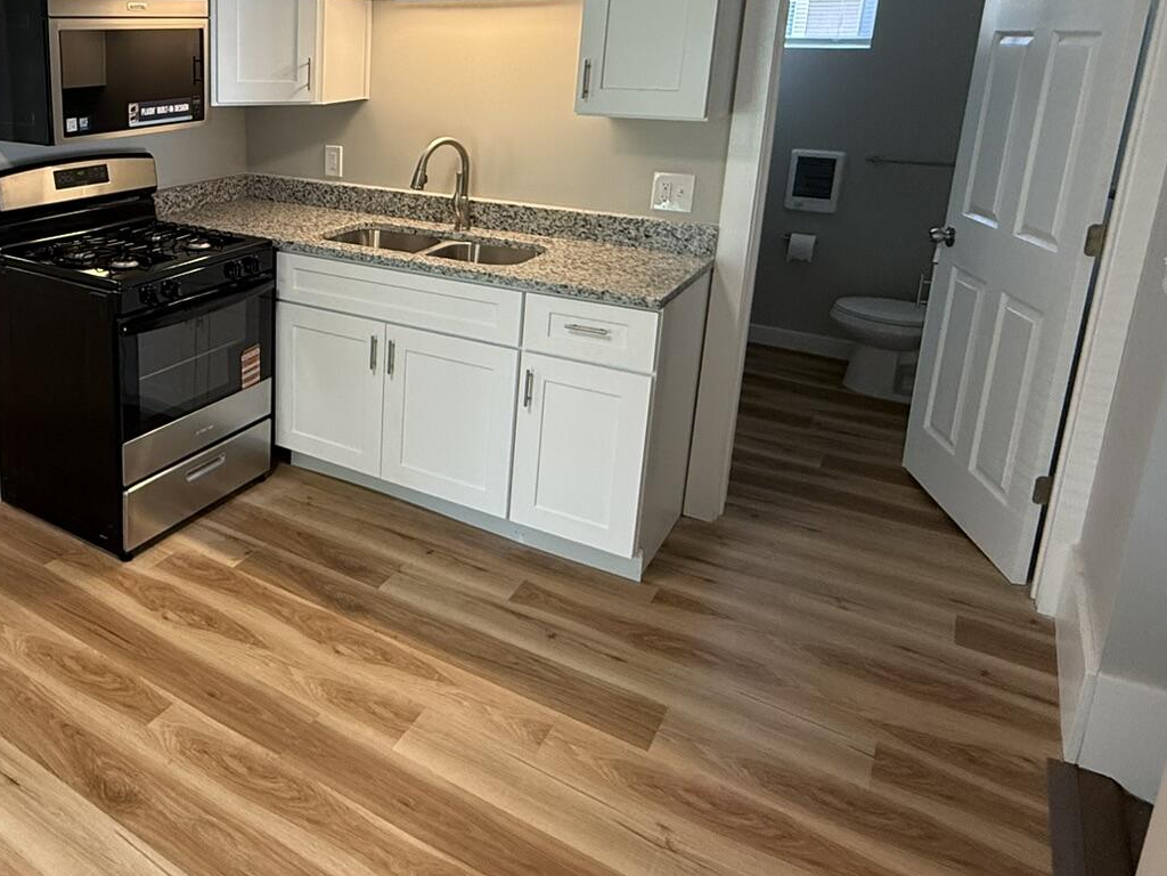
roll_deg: +0.6
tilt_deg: -13.4
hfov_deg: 58.4
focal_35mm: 28
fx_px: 944
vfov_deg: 48.6
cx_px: 227
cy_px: 266
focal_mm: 2.22
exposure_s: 1/120
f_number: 2.2
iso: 320
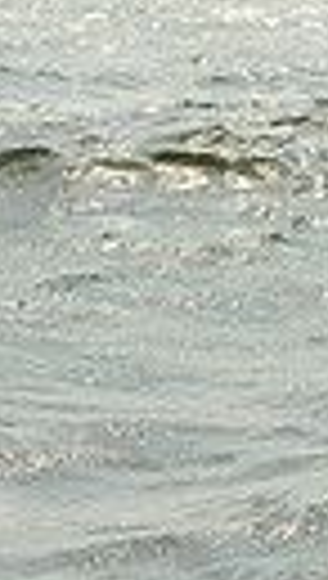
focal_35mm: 386
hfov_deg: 3.1
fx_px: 5941
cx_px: 1294
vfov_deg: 5.6
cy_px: -47
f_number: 9
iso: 320
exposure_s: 1/1250
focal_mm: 82
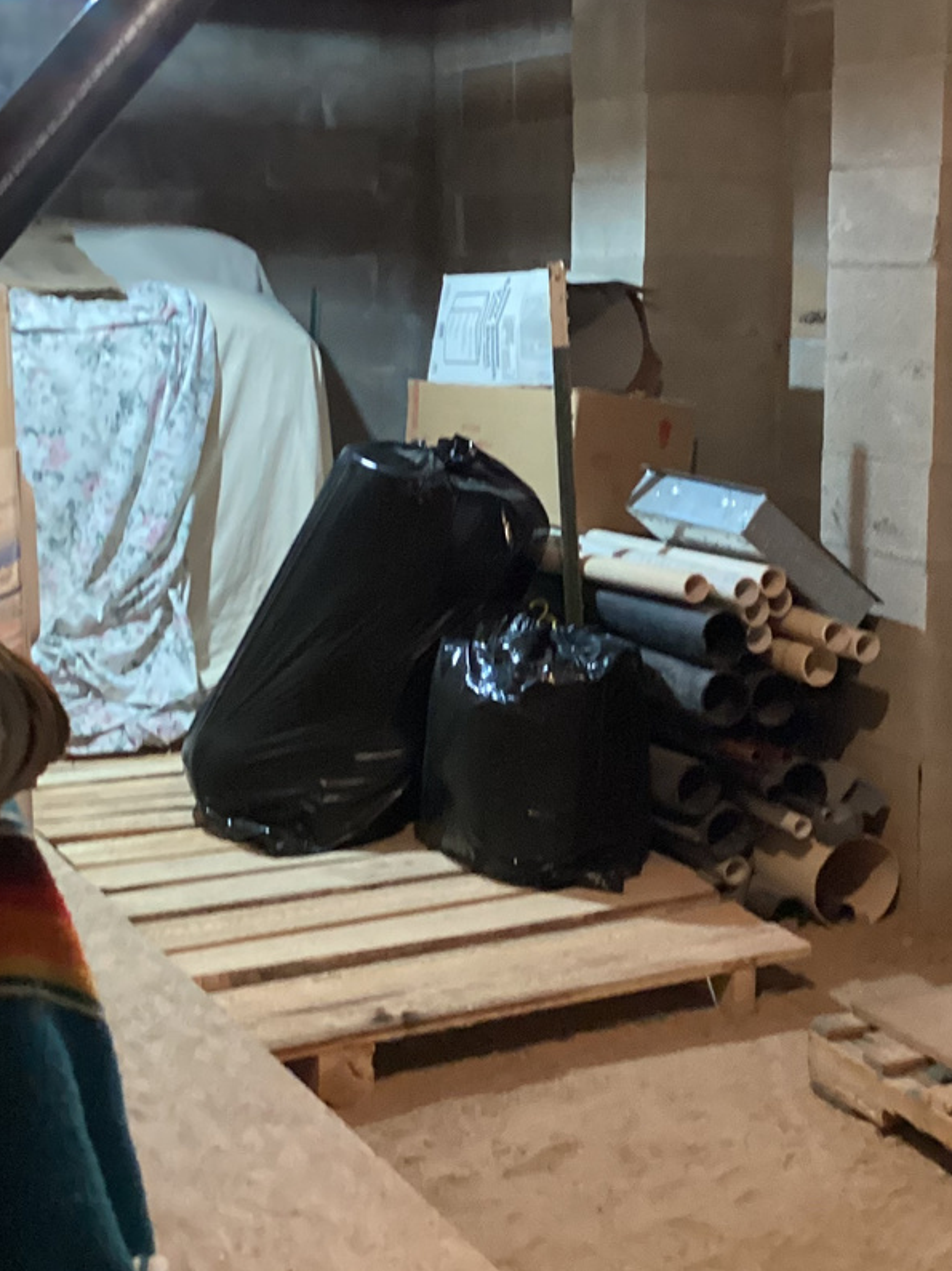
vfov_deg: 32.2
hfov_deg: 24.3
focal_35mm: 60
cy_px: 619
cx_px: 654
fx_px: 2201
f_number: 2.4
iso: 640
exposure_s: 1/30
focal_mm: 3.3
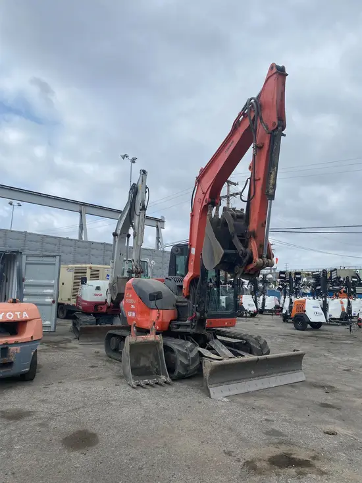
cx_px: 181
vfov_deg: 67.3
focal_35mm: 26
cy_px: 242
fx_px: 362
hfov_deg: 53.1
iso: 32
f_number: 1.8
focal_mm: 4.25
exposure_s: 1/3401
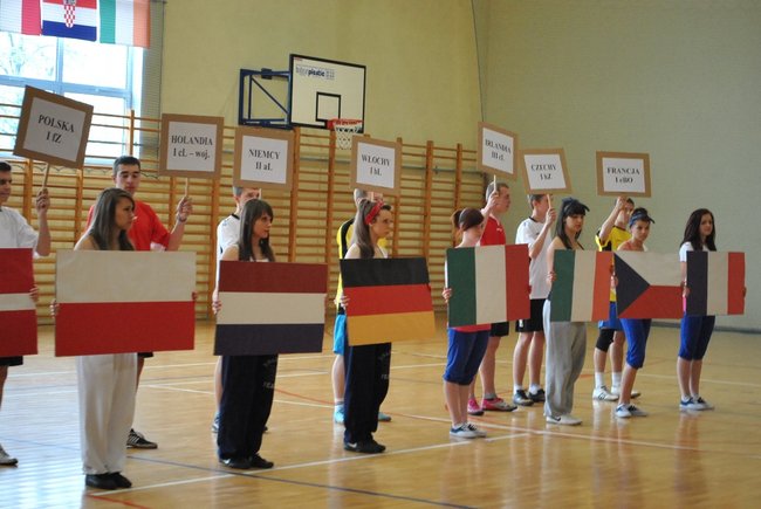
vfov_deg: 16.6
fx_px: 1746
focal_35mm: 82
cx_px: 380
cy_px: 254
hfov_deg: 24.6
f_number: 5.6
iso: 800
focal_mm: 55
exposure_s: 1/60
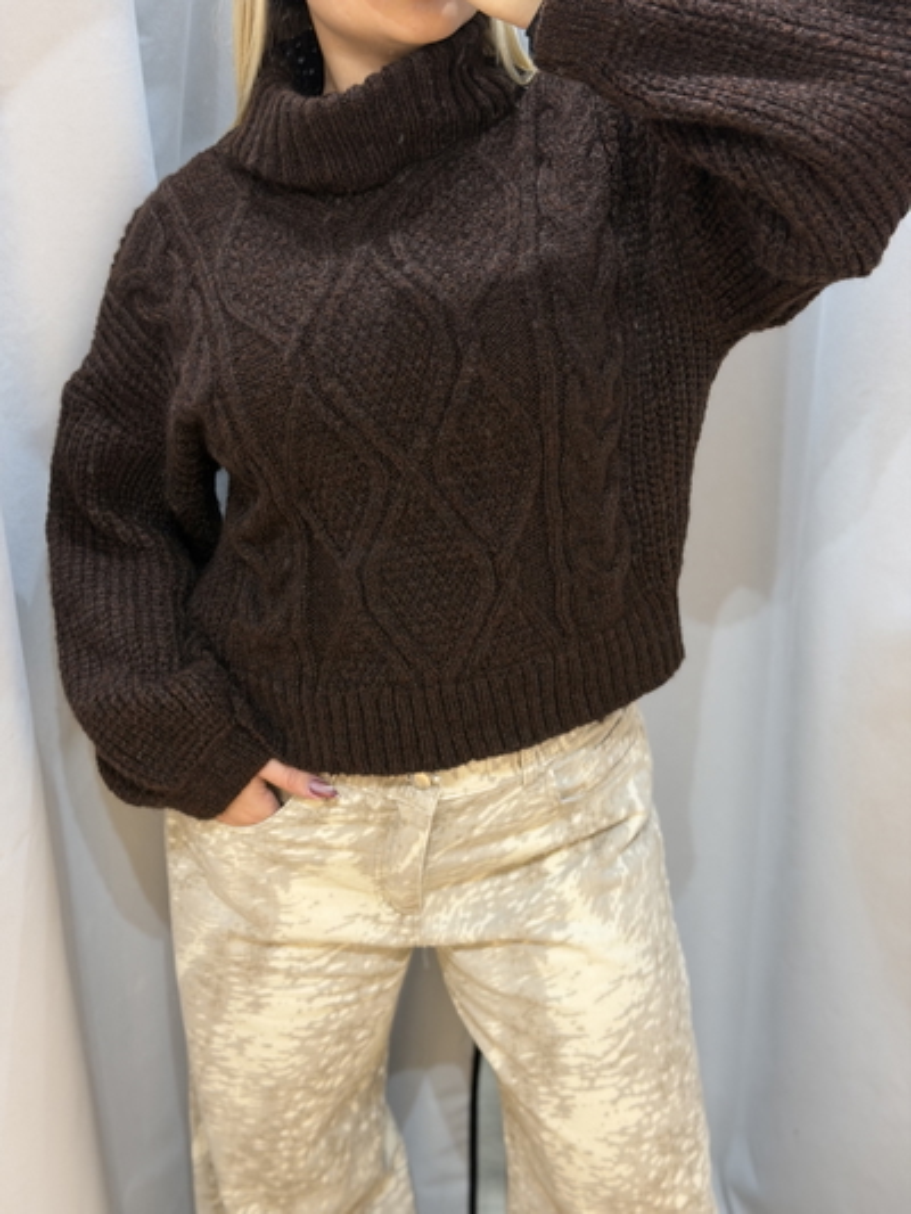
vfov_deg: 39.6
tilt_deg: -27.2
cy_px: 607
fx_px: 1684
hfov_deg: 30.3
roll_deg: -0.9
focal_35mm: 48
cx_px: 456
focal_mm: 6.76
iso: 100
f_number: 1.78
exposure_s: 1/50
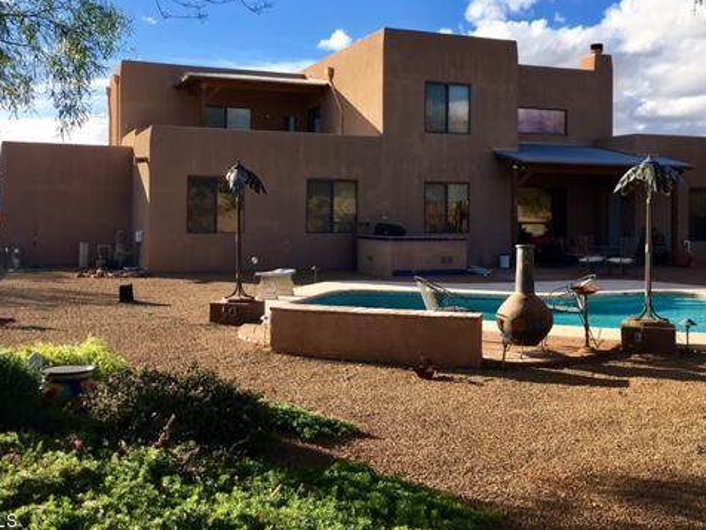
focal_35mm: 39
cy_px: 194
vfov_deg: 36.6
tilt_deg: +0.4
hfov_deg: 47.9
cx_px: 352
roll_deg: +0.4
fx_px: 795
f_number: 2.2
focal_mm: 4.15
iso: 25
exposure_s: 1/1202
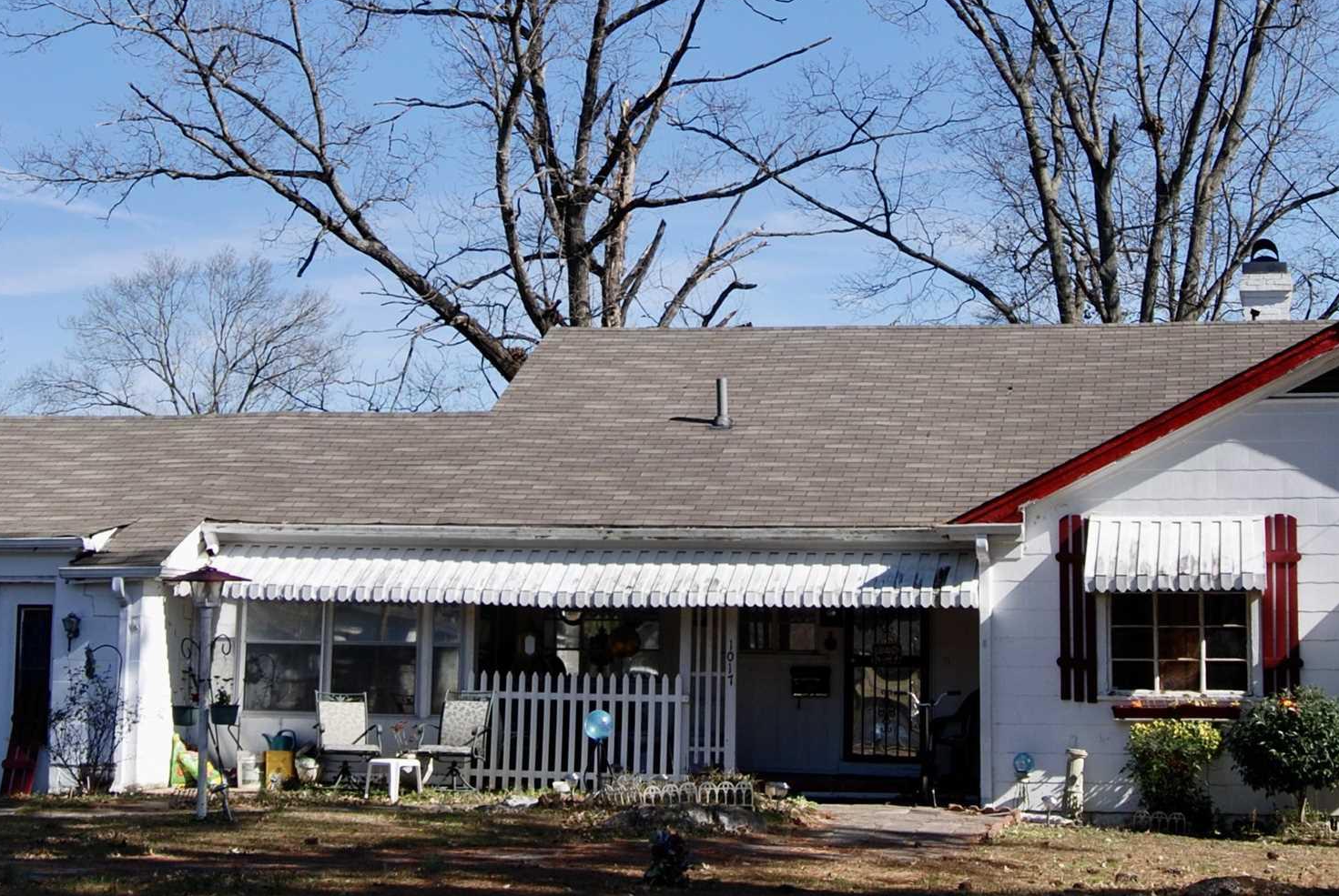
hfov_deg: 28.0
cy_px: 56
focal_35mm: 72
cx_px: 679
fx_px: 2683
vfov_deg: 18.6
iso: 100
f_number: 8
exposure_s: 1/250
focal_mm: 23
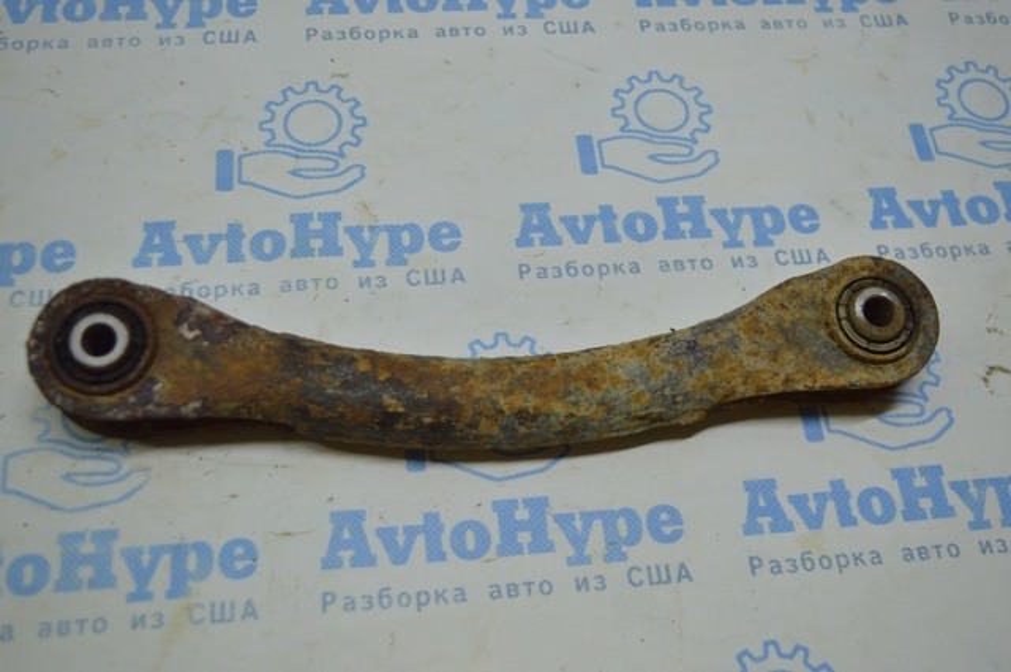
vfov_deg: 32.9
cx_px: 506
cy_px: 336
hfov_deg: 48.0
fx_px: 1136
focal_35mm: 40
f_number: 4
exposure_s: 1/125
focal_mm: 27
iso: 400
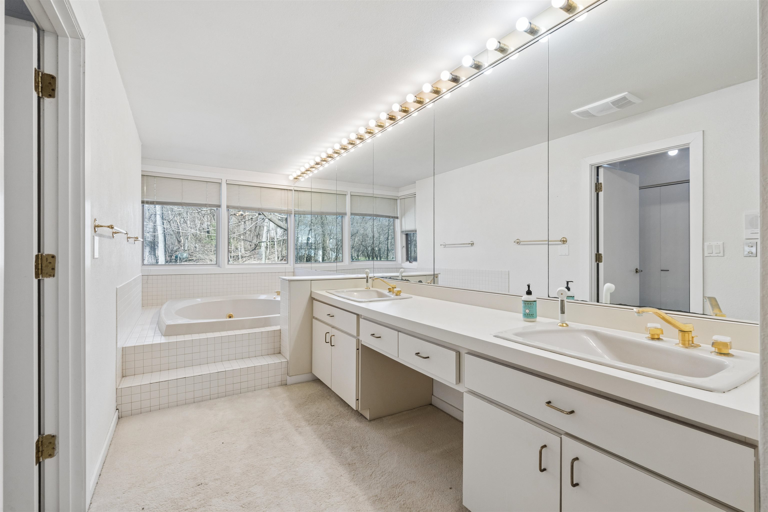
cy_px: 256
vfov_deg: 73.7
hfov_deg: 96.7
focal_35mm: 16
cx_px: 384
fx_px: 341
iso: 800
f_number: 10
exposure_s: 1/125
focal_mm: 16
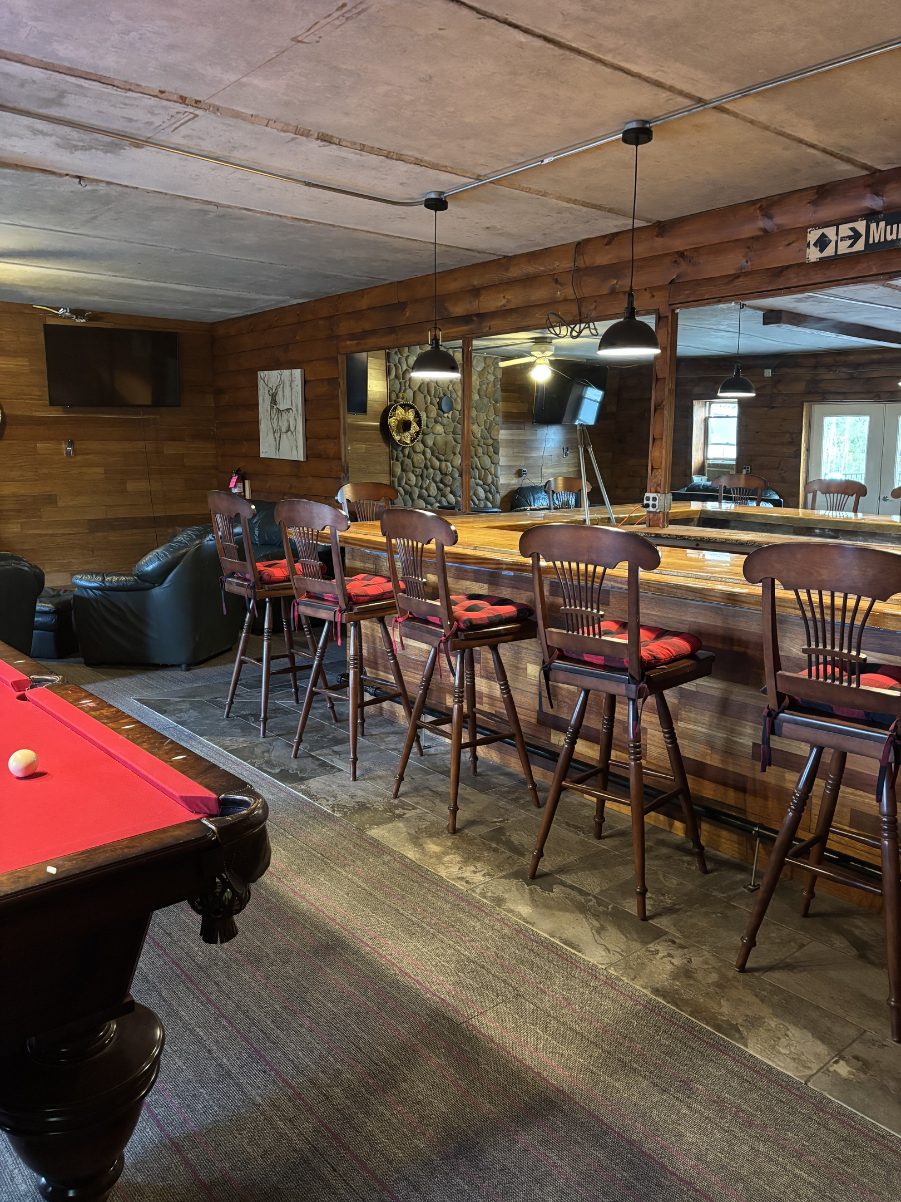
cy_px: 601
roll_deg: +0.3
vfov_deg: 67.3
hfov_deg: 53.1
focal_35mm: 26
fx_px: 902
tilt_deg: -8.7
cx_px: 450
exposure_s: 1/30
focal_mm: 5.96
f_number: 1.6
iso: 640
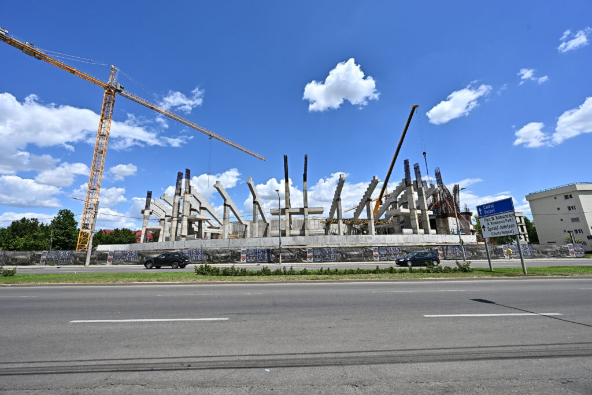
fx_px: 230
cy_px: 198
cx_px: 296
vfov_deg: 81.2
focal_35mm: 14
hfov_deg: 104.2
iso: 200
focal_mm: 14
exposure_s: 1/800
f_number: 9
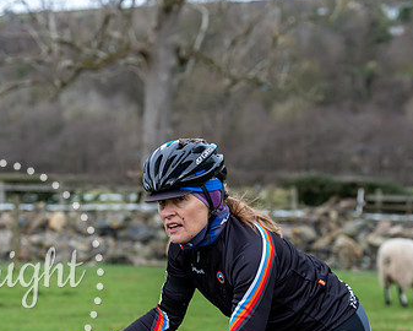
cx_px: 179
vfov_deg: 13.6
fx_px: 1382
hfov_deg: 17.0
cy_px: 211
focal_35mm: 113
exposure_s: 1/1000
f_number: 3.5
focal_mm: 70
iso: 2000
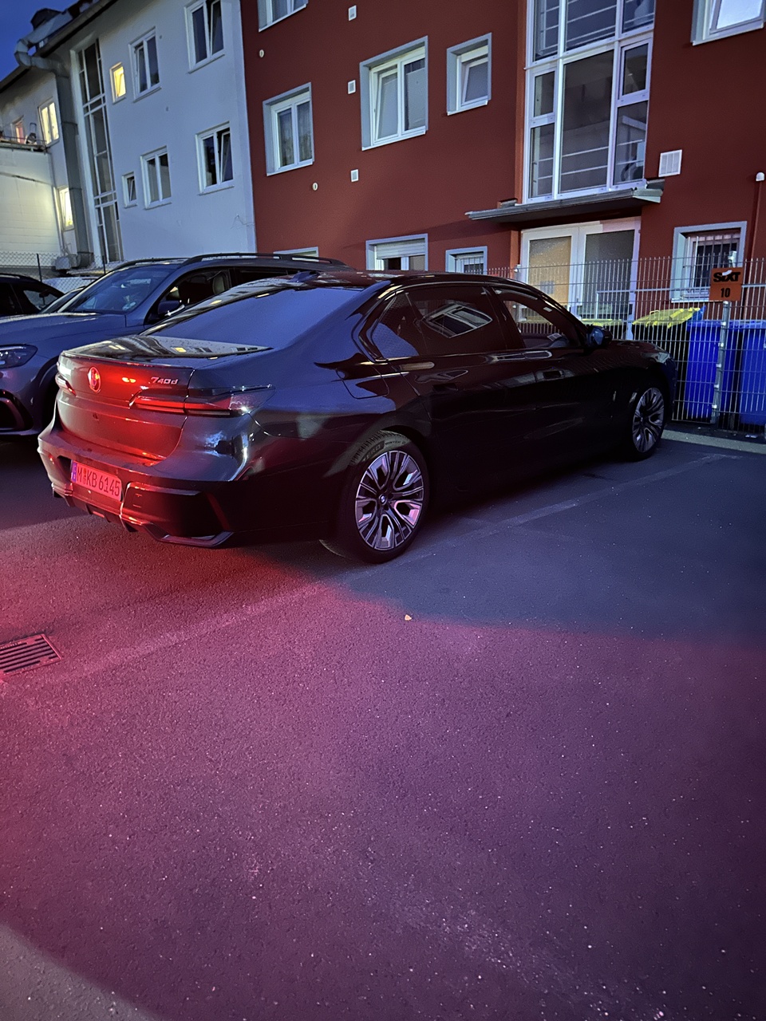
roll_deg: +0.3
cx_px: 383
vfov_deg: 71.6
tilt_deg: -16.5
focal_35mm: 24
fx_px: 708
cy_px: 510
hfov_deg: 56.8
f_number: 1.78
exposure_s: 1/2
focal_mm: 6.86
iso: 2000
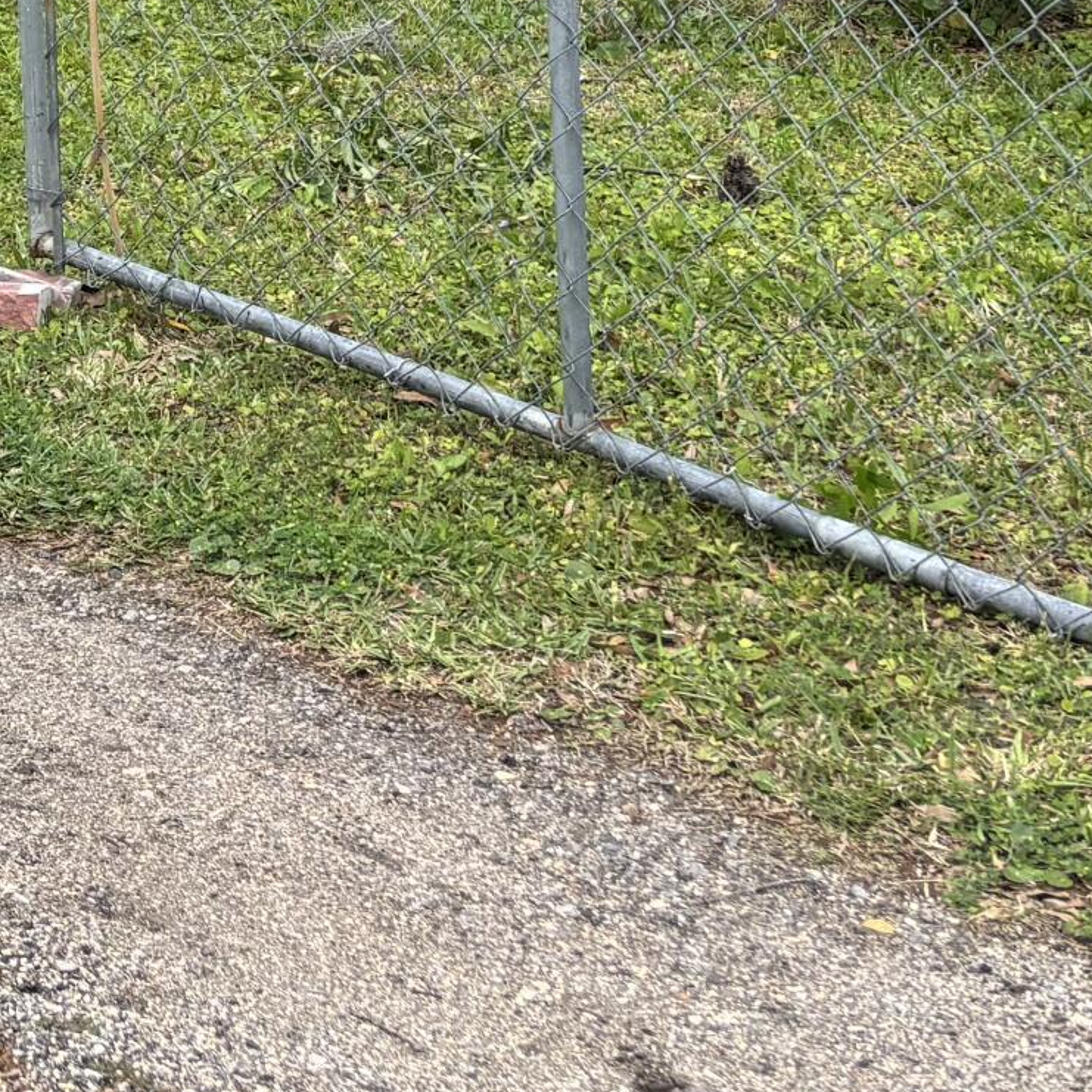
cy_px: -533
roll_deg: +0.7
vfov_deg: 17.0
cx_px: -597
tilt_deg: -3.7
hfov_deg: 16.8
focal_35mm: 93
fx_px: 3319
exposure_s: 1/675
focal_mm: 5.96
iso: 50
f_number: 1.6
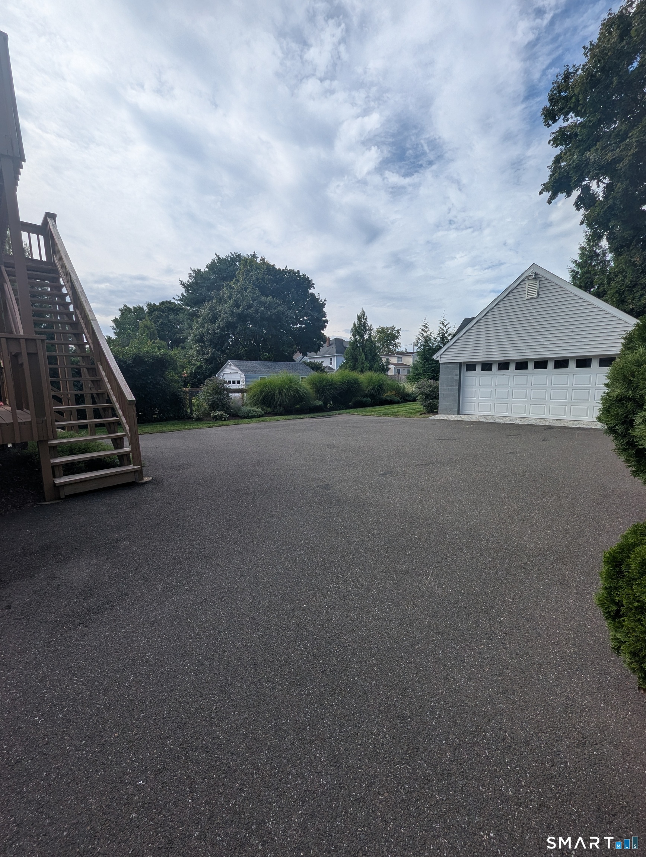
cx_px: 323
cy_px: 428
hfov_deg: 90.1
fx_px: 323
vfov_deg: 106.1
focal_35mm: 13
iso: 50
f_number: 2.2
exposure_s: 1/1751
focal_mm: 1.95
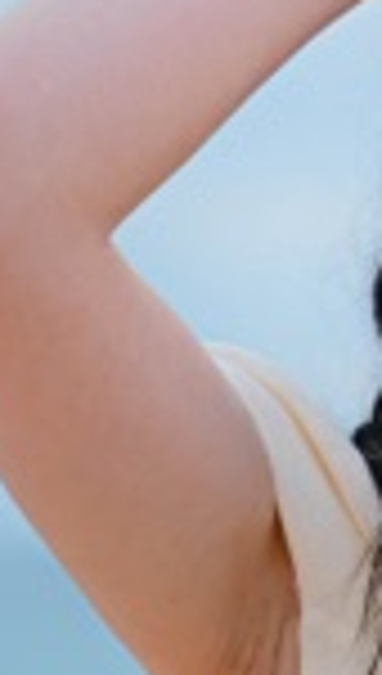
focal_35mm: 376
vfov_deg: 5.7
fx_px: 6733
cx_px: 751
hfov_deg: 3.2
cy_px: 922
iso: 1600
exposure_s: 1/6400
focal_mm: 45
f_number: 2
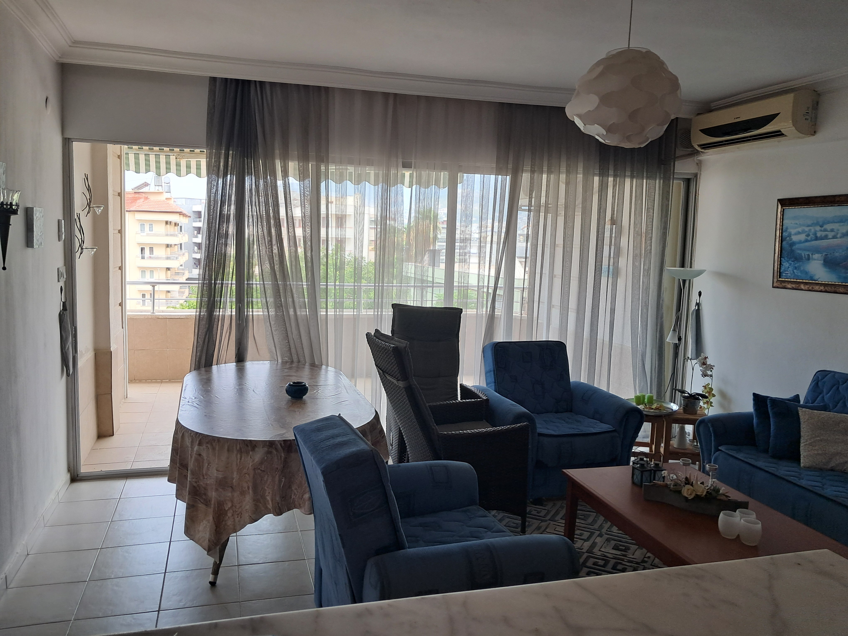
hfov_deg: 65.3
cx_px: 424
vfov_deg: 51.4
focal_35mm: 27
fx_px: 661
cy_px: 318
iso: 50
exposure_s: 1/100
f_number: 1.8
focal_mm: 4
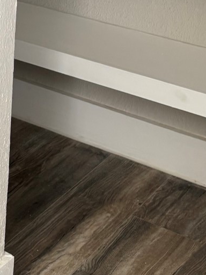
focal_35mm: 104
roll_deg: -0.2
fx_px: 825
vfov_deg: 18.3
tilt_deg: -18.3
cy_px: -21
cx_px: -175
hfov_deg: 12.8
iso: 80
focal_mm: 5.96
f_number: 1.6
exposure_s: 1/121
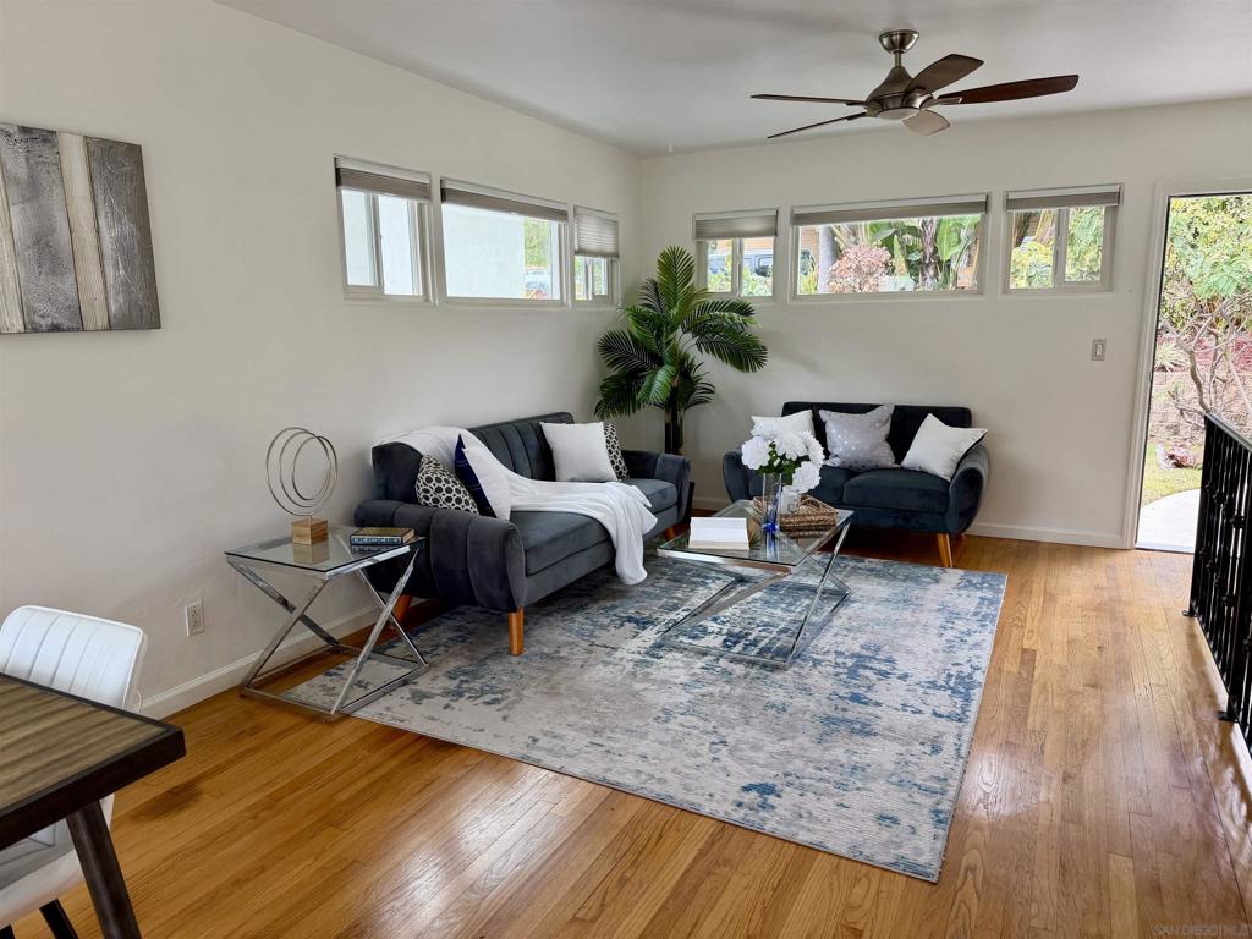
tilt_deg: -10.1
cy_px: 470
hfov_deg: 71.6
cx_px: 626
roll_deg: +1.1
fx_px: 868
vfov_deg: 56.8
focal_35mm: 24
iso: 80
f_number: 1.78
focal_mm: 6.76
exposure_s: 1/322
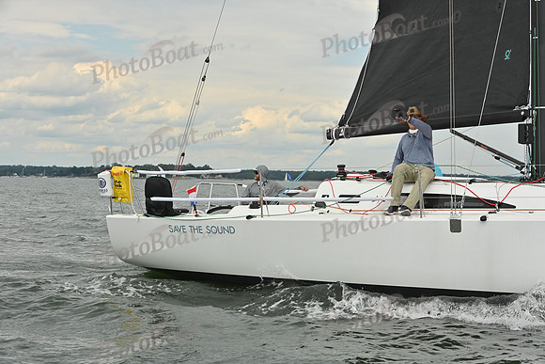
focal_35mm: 70
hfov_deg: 28.8
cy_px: 182
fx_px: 1060
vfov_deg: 19.5
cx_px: 272
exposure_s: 1/1250
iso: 320
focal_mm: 70
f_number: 8
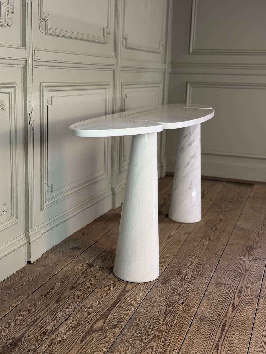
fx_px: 492
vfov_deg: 39.7
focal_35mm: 48
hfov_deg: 30.3
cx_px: 133
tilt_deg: -12.4
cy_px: 177
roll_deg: -1.4
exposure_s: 1/50
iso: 80
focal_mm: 6.76
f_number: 1.78
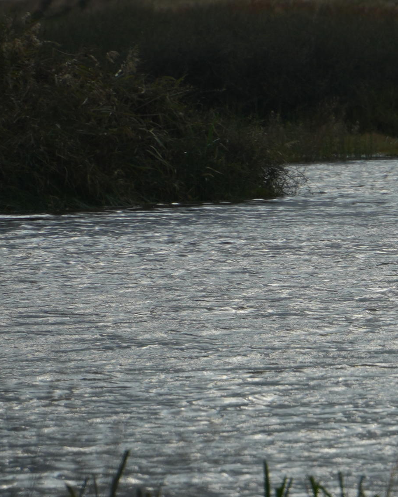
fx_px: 12118
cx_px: 830
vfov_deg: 2.4
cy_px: -86
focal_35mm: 823
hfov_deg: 1.9
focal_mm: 200
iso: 125
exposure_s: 1/200
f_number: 5.6
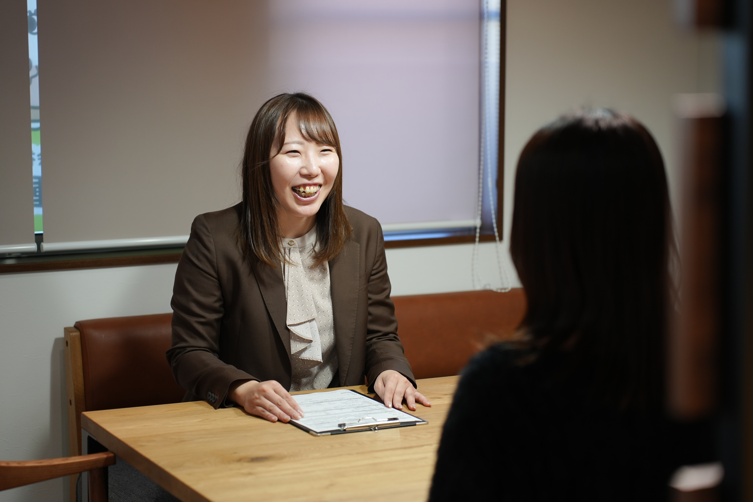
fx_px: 1569
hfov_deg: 27.0
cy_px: 251
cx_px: 376
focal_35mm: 75
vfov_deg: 18.2
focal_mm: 75
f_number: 2.8
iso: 640
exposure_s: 1/100
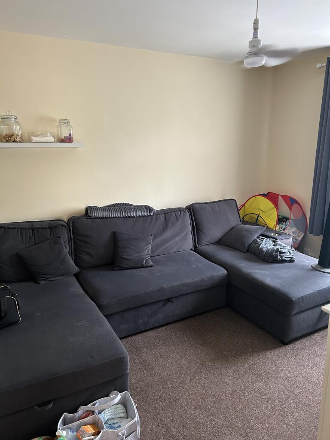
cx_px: 165
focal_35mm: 26
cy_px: 220
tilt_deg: -12.9
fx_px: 330
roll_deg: +0.4
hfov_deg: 53.1
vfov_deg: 67.3
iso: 200
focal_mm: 5.7
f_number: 1.5
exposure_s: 1/50
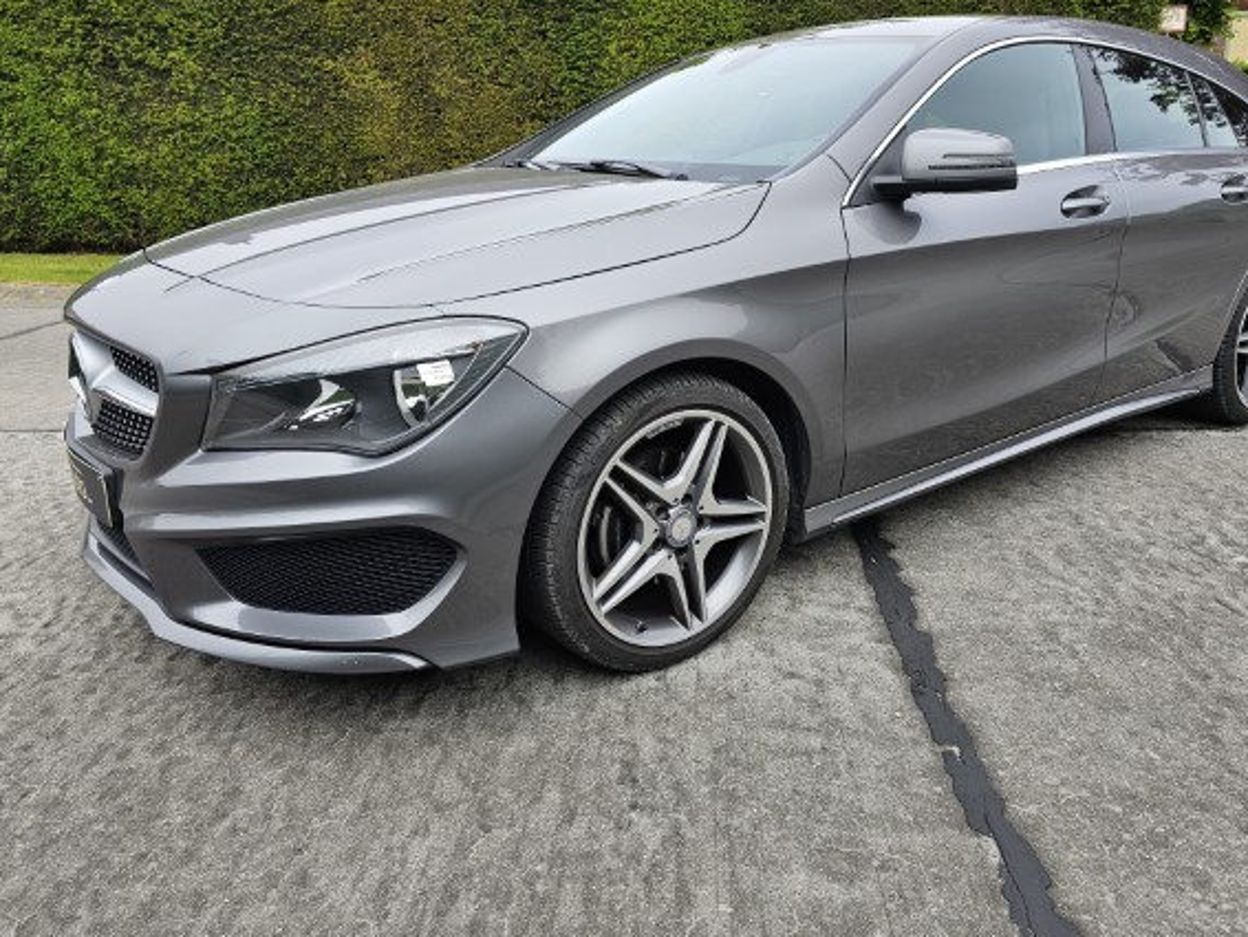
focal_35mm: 26
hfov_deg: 67.1
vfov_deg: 53.0
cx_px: 686
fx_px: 938
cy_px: 419
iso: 20
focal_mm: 6.3
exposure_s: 1/180
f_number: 1.7
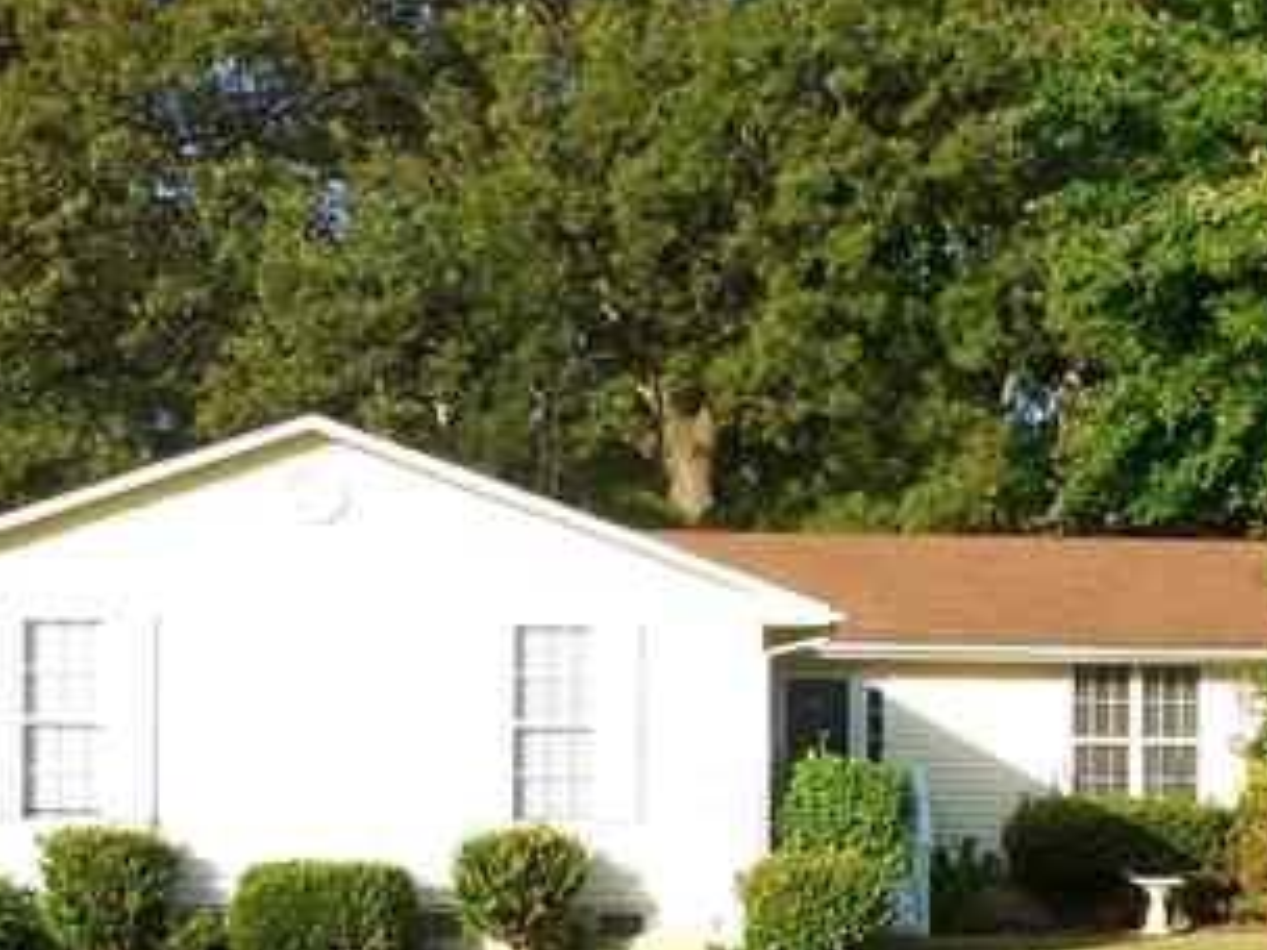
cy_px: 758
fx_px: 3001
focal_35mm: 82
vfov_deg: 17.8
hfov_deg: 23.5
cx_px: 996
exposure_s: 1/400
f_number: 3.8
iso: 125
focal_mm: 7
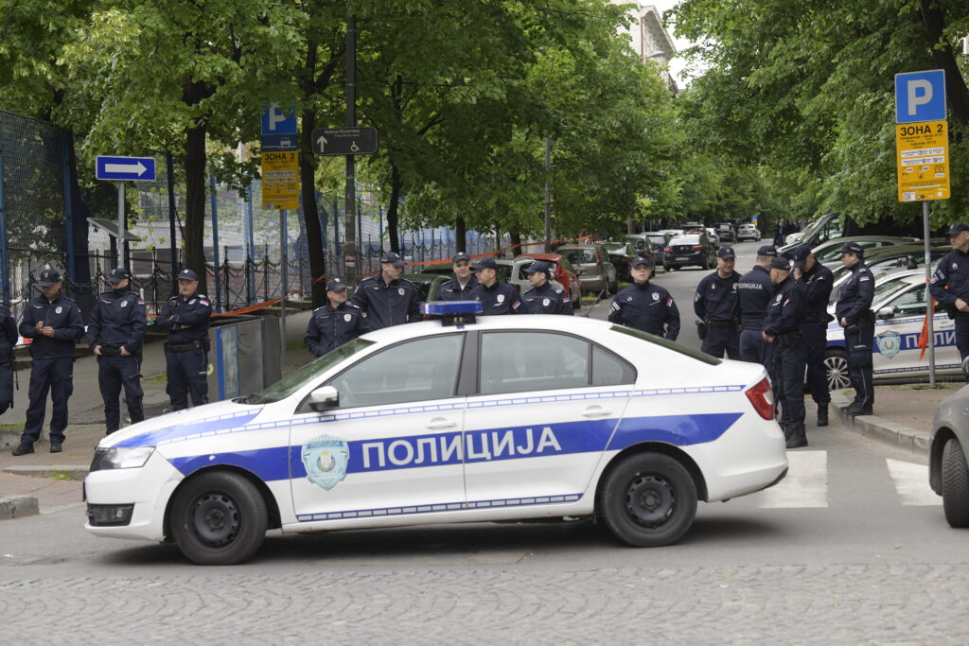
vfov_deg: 19.5
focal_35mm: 70
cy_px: 323
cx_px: 484
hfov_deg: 28.8
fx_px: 1884
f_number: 4.5
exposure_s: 1/1000
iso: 1250
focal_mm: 70
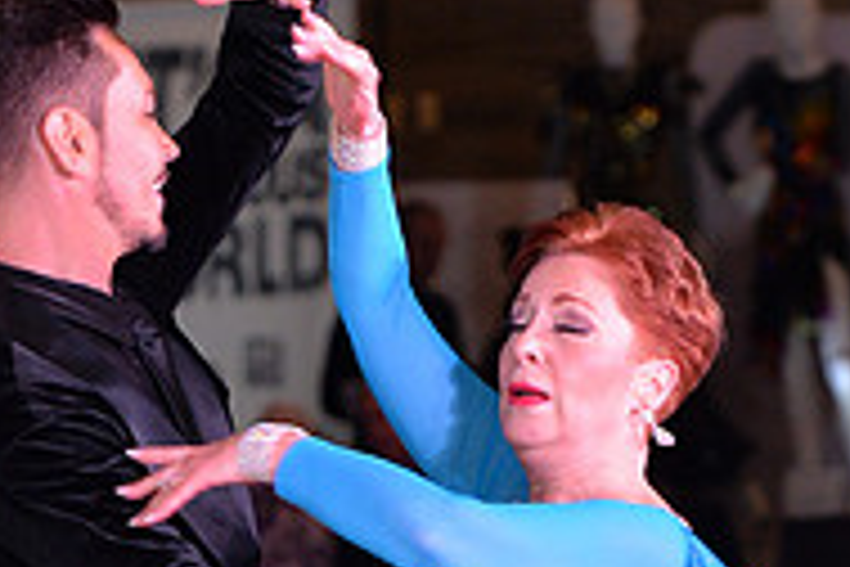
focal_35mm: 445
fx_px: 10506
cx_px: 376
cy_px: 855
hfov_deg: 4.6
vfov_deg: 3.1
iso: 2000
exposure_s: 1/250
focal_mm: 145
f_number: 5.6
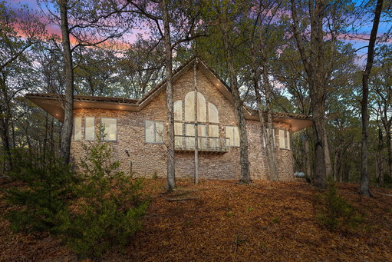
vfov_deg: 73.8
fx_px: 174
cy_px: 131
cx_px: 196
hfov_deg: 96.7
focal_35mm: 16
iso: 250
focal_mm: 16
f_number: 11
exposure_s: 1/160
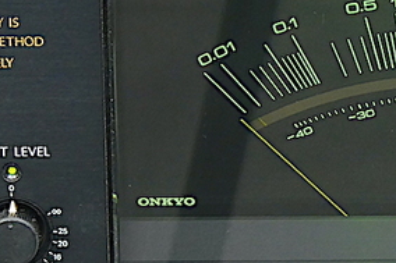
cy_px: 244
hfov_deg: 3.9
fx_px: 5837
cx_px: 375
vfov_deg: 2.6
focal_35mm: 531
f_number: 6.3
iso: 200
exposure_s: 1
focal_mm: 27.1
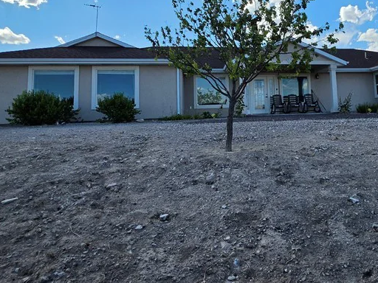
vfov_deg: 51.9
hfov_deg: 65.1
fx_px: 284
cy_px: 91
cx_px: 258
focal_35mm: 26
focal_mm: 2.2
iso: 32
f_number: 1.9
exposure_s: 1/3667
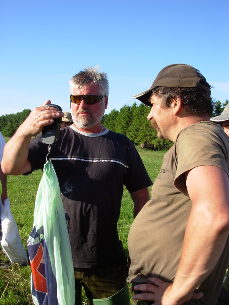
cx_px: 114
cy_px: 152
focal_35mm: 38
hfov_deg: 37.7
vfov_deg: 49.0
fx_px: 335
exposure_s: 1/592
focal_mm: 6.3
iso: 50
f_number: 2.9
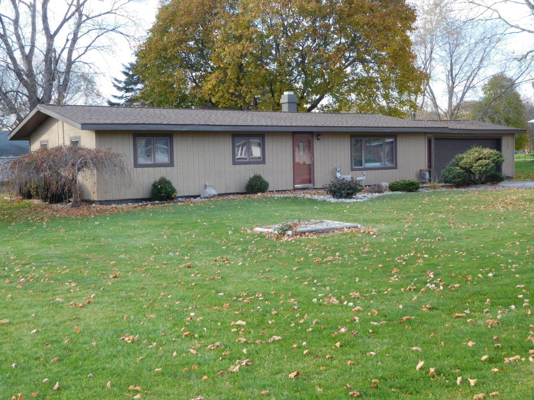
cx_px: 267
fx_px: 617
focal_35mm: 40
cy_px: 200
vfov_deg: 36.0
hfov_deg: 46.8
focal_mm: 7.1
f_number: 3.9
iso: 125
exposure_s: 1/125
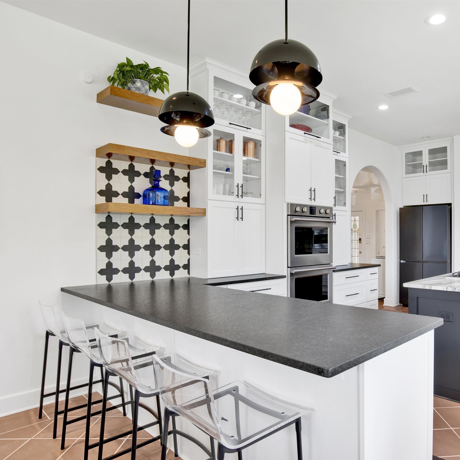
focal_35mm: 23
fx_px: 346
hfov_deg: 65.8
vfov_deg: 67.3
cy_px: 230
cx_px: 300
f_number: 11
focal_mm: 18
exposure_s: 1/3
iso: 200
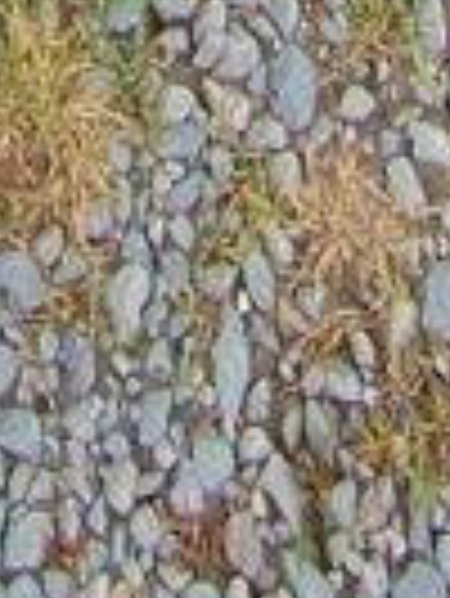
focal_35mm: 100
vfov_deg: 9.2
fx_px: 1731
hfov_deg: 14.5
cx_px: -36
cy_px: -1565
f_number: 2.2
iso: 100
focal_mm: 2.16
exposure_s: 1/180
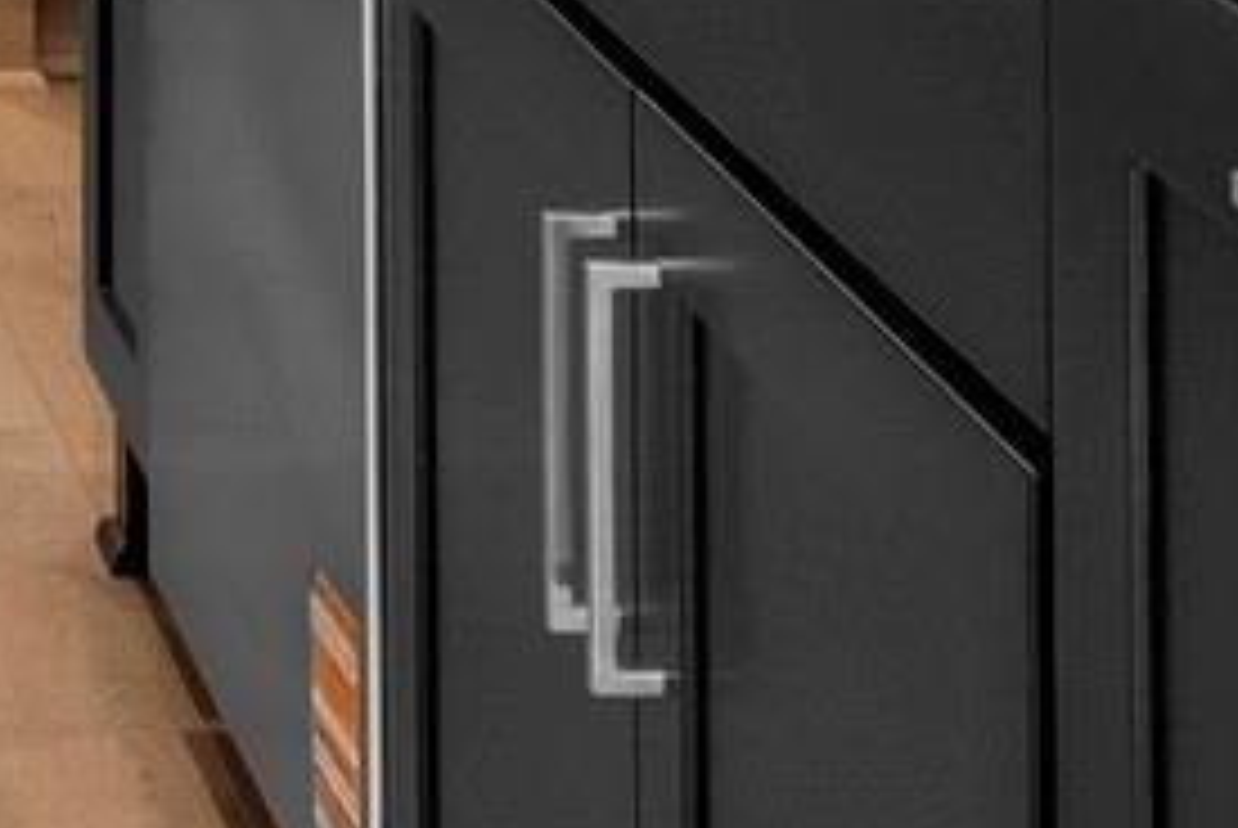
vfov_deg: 8.7
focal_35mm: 141
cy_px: -1274
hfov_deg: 13.5
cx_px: -777
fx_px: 4854
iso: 800
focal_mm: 24
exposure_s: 1/2
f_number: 11
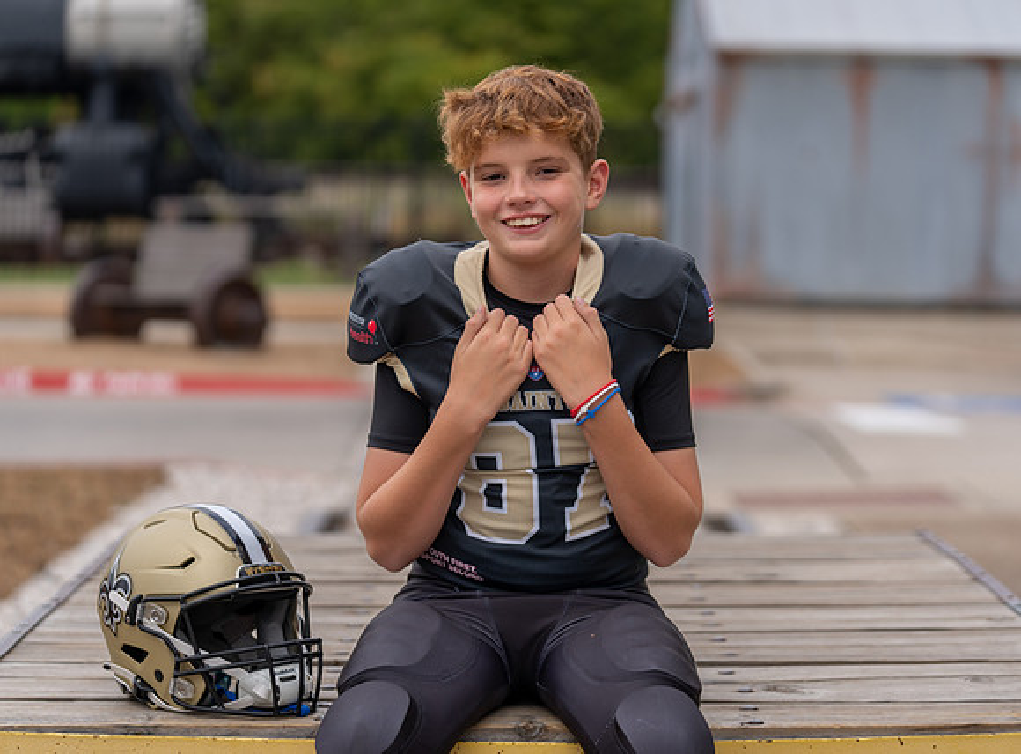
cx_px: 566
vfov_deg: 14.5
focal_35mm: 101
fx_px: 2955
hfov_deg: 19.6
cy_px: 376
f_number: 2.8
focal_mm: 94
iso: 100
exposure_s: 1/400
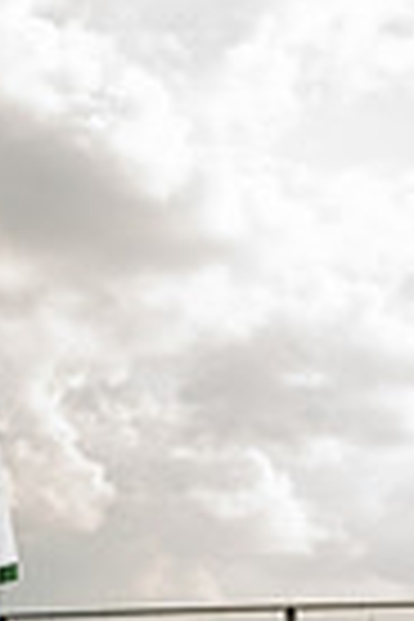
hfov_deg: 11.2
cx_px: -207
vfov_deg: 17.4
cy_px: 486
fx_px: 2018
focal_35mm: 117
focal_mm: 36
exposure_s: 1/250
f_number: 7.1
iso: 80
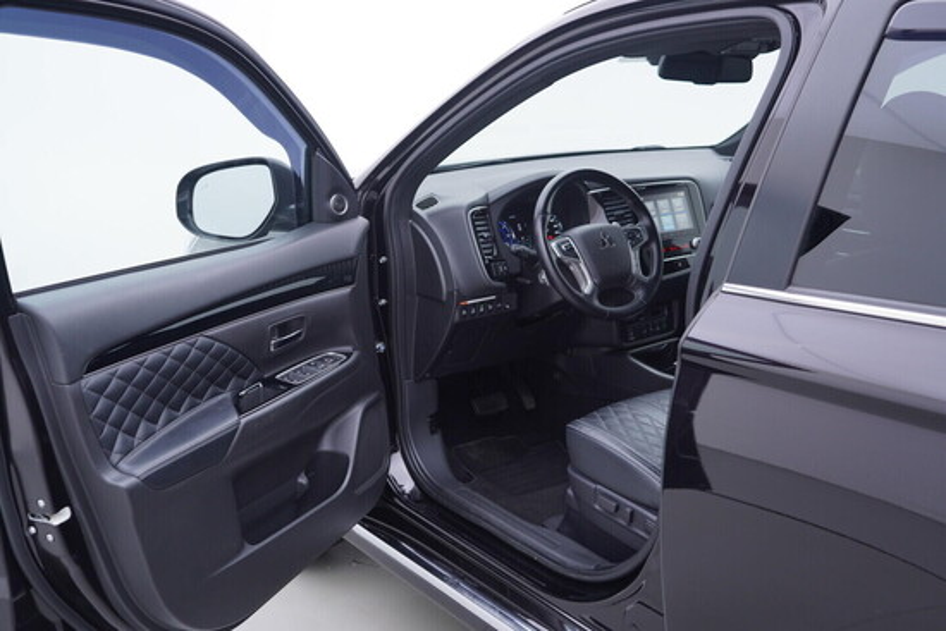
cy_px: 316
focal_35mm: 36
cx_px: 473
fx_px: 946
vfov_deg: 36.9
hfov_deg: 53.1
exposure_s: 1/50
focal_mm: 24
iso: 125
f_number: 3.2
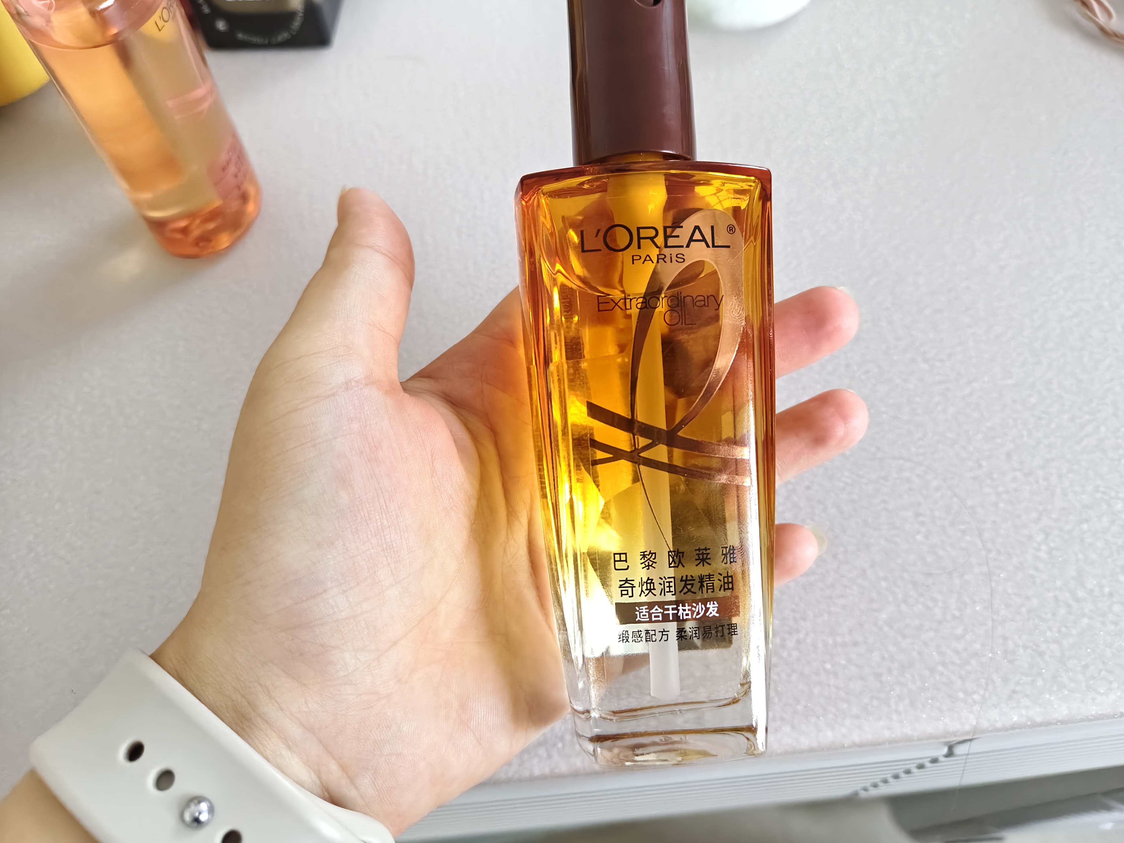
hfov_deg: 71.6
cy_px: 412
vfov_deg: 56.8
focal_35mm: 24
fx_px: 779
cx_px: 583
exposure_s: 1/447
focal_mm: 5.56
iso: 3569
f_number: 1.88
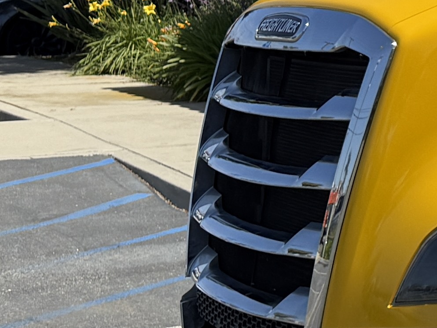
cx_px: 1067
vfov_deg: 10.6
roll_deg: -1.7
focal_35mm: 138
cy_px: -48
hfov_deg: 11.6
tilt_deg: -0.3
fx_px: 1742
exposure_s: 1/4673
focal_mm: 6.76
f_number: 1.78
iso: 80
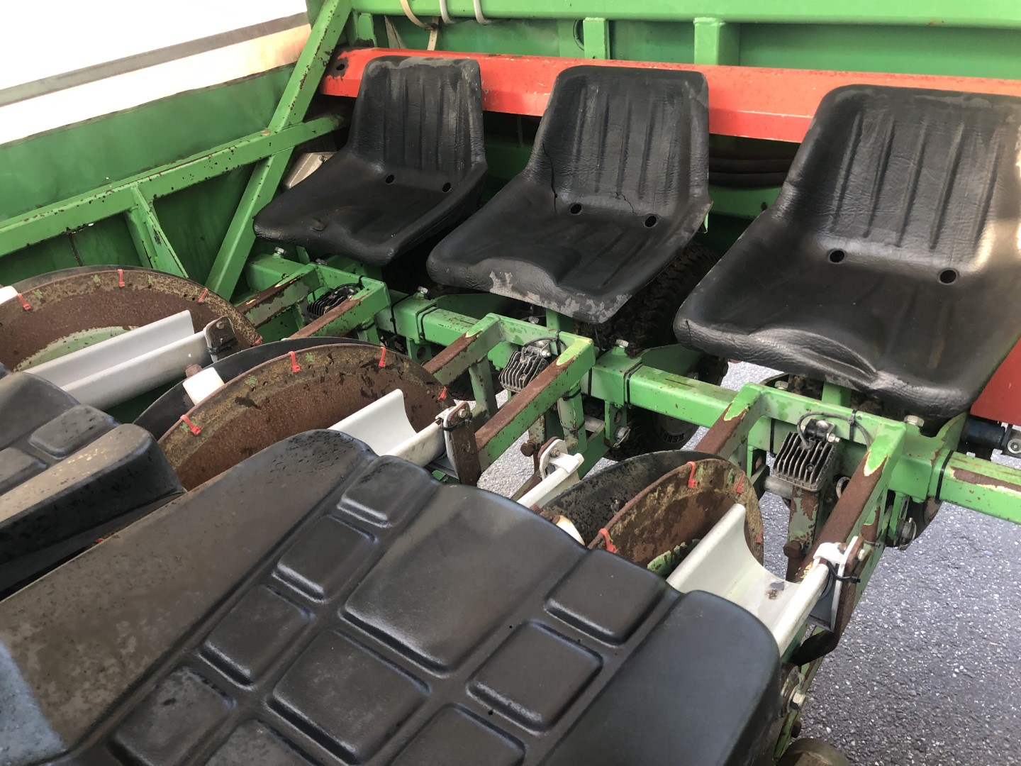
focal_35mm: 28
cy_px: 383
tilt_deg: -43.5
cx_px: 510
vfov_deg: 49.7
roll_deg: +5.7
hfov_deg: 63.4
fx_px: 826
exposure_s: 1/30
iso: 25
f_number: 1.8
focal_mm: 4
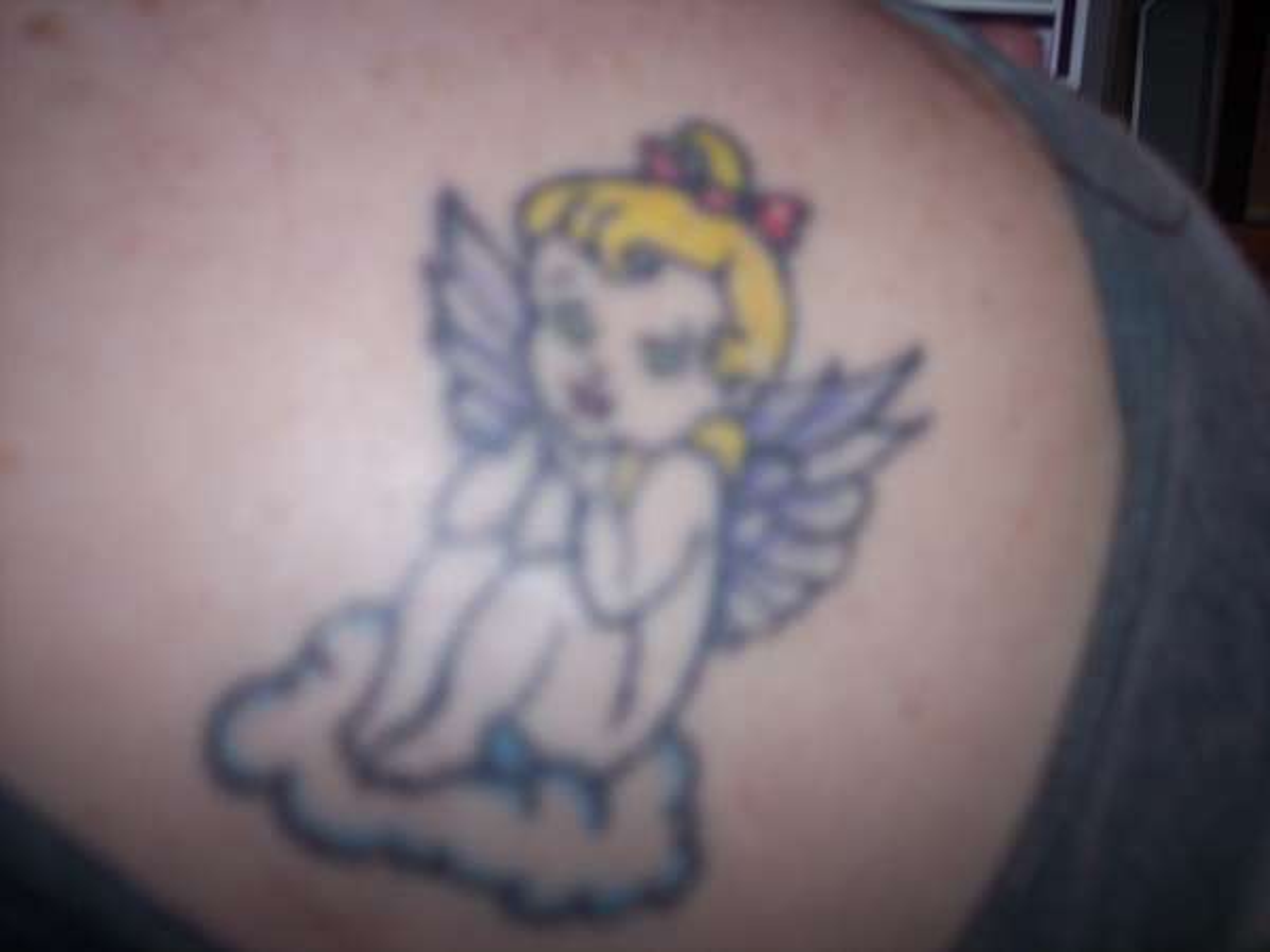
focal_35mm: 39
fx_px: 1431
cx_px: 635
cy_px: 476
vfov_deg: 36.8
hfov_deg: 47.9
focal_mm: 8
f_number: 2.8
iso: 100
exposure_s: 1/60
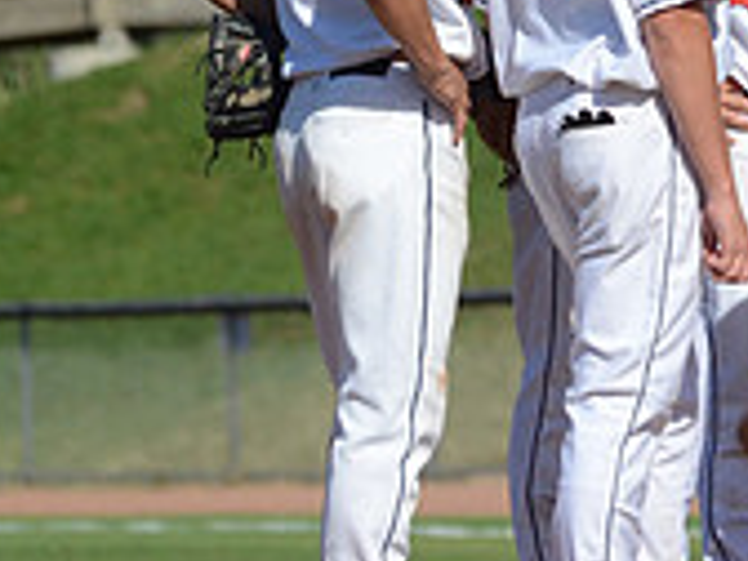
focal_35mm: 845
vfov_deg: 1.8
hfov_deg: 2.3
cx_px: 899
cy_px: -36
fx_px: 18259
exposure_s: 1/8000
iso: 800
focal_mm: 170
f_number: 5
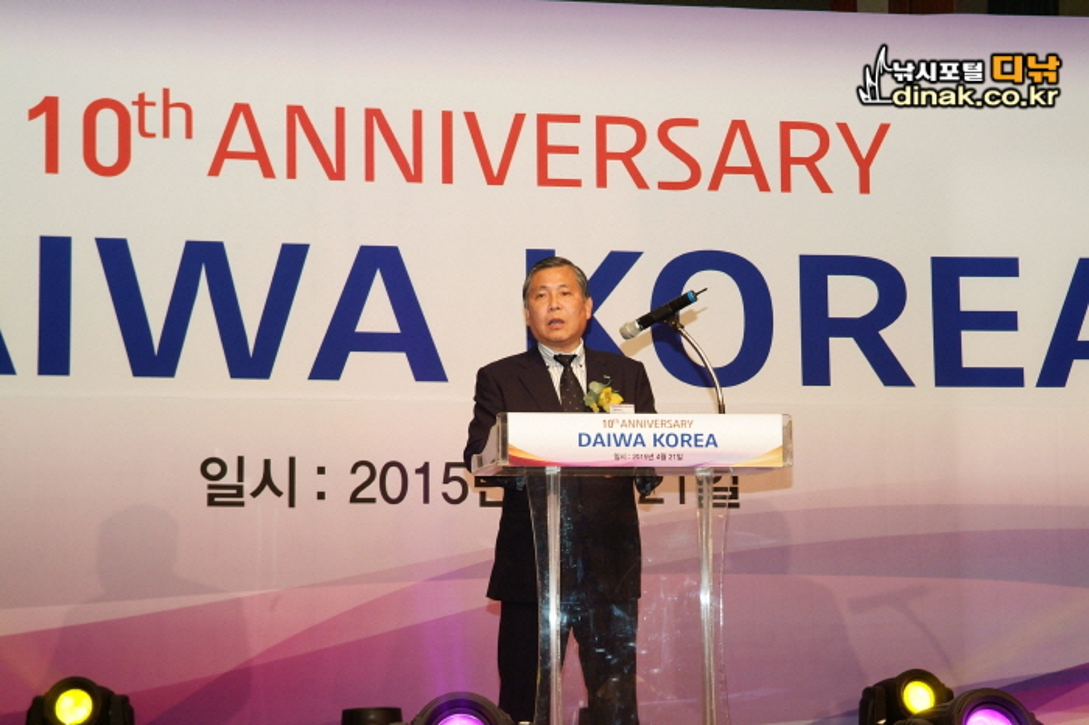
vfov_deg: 16.4
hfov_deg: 24.5
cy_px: 362
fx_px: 2509
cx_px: 544
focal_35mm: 83
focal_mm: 55
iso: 800
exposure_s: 1/90
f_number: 6.7
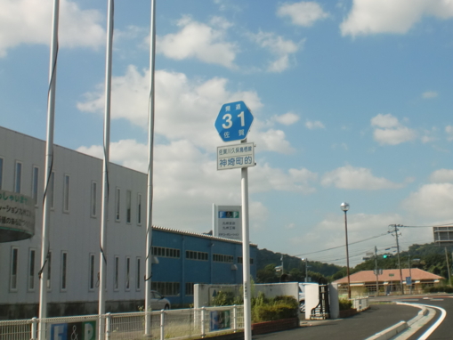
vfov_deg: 26.5
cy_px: 123
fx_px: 720
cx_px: 333
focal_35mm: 55
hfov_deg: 34.3
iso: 64
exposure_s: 1/400
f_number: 5.6
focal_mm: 6.3
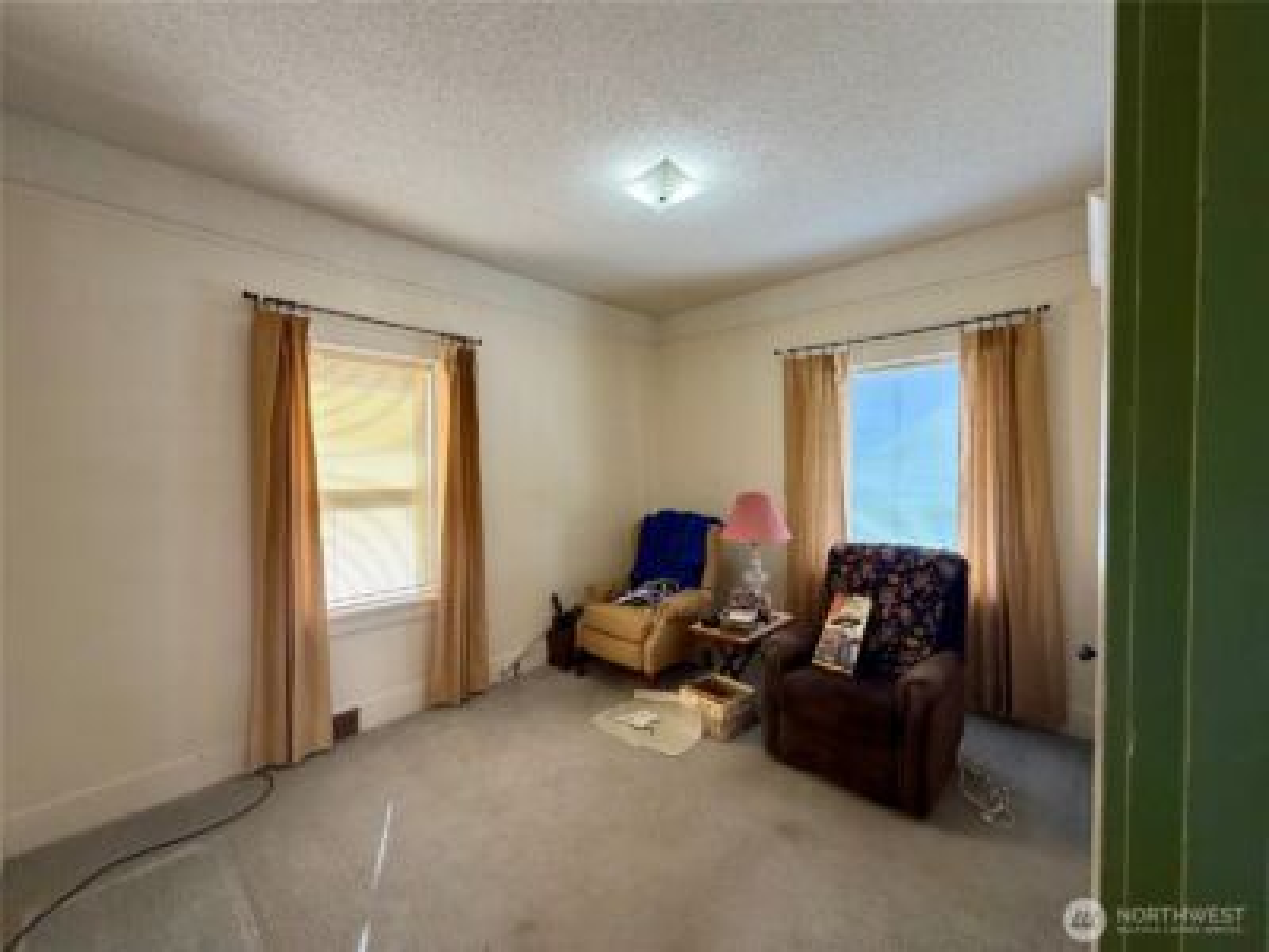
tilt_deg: -1.6
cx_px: 634
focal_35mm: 14
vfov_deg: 85.7
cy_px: 476
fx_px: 513
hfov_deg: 102.1
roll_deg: +0.3
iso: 160
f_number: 2.2
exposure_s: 1/121
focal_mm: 2.22
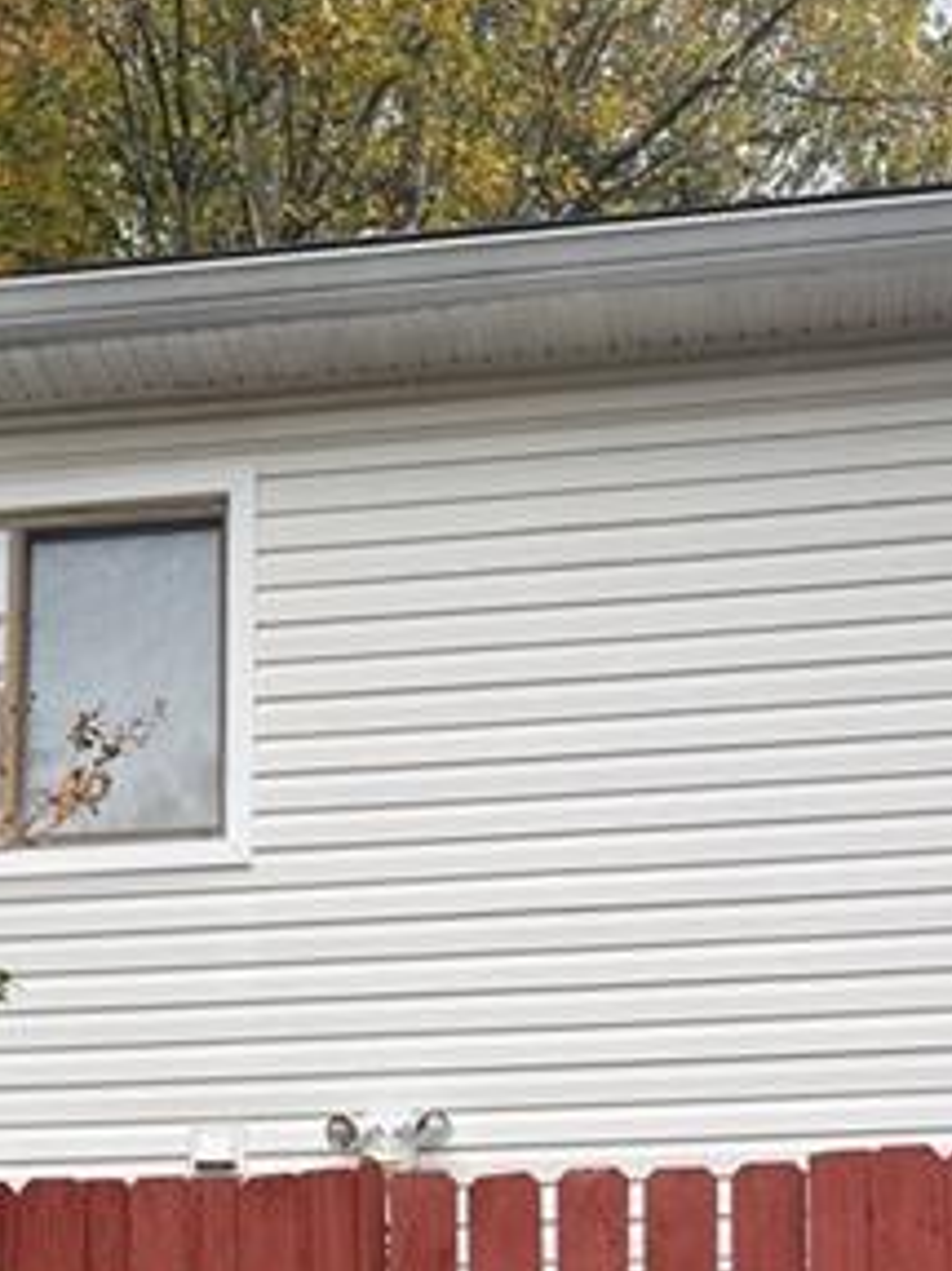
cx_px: 350
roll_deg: -0.7
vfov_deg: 25.9
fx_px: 2459
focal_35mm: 67
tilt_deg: +6.0
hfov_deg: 21.9
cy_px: 1532
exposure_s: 1/894
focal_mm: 5.1
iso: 32
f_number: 1.6
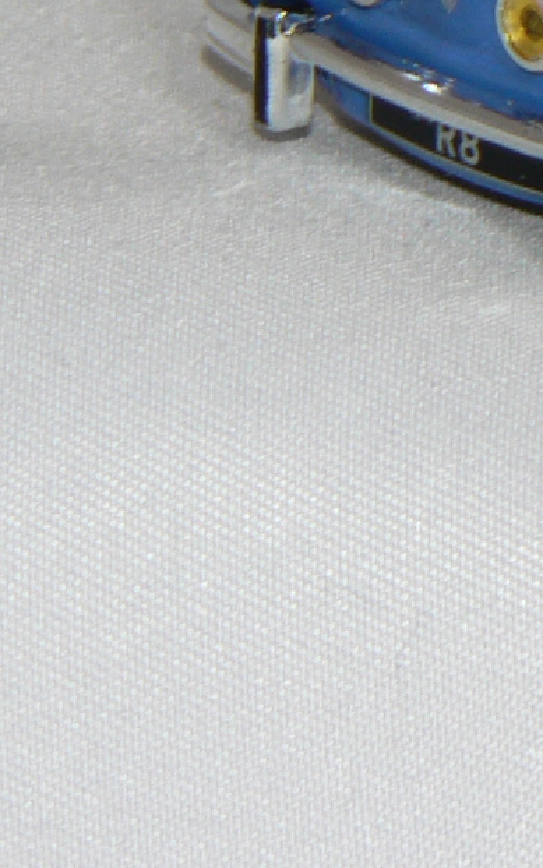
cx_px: 1175
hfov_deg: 2.0
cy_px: -452
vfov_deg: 3.3
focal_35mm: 641
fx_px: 15170
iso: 80
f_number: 3.3
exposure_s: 1/60
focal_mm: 24.6
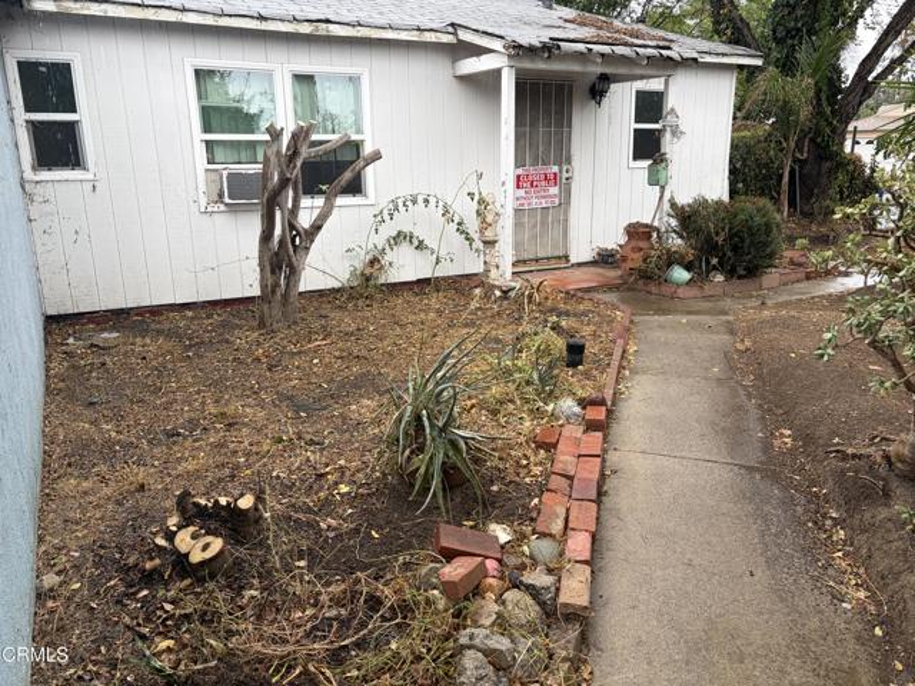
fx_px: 687
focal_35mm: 26
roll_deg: +1.6
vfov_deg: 53.1
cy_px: 343
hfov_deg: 67.3
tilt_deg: -14.2
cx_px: 458
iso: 40
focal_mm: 5.96
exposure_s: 1/168
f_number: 1.6
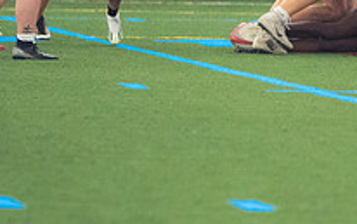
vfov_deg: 1.5
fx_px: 8391
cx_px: 305
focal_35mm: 862
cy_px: 75
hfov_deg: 2.4
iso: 4500
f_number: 2.8
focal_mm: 200
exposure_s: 1/320
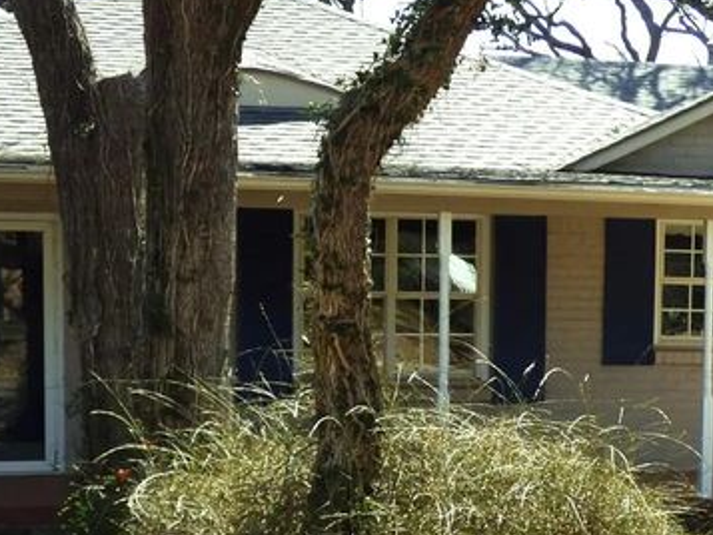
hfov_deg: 22.7
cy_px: 485
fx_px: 1772
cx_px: 451
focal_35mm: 86
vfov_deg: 16.9
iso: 100
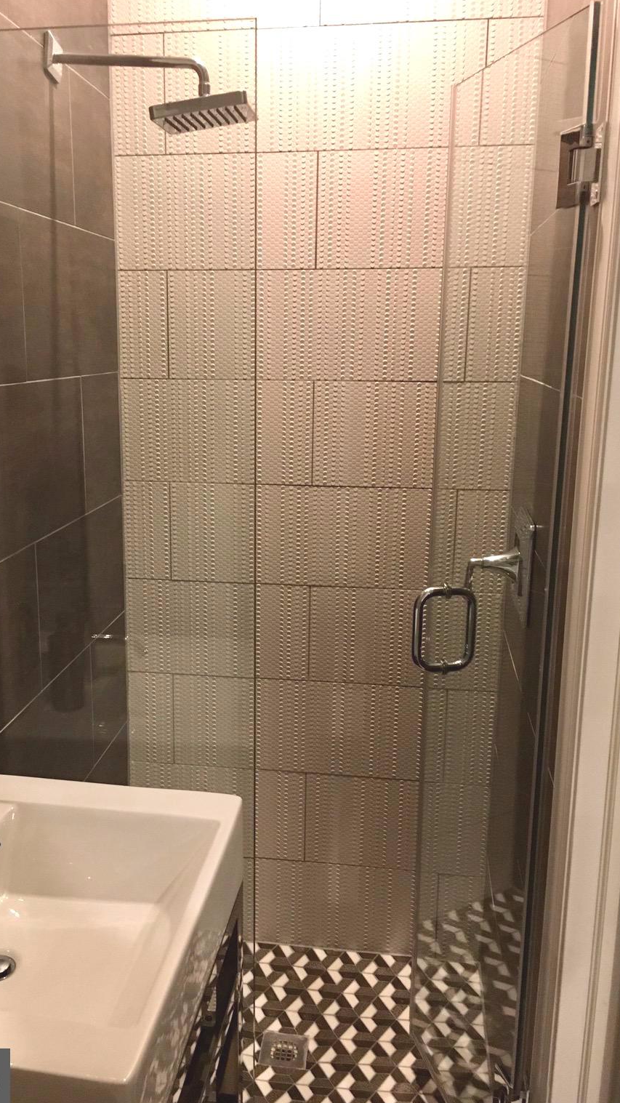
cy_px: 550
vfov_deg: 61.0
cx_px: 247
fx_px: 936
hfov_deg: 36.5
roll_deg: +0.3
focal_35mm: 32
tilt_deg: -13.1
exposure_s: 1/17
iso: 200
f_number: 2.2
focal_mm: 4.15
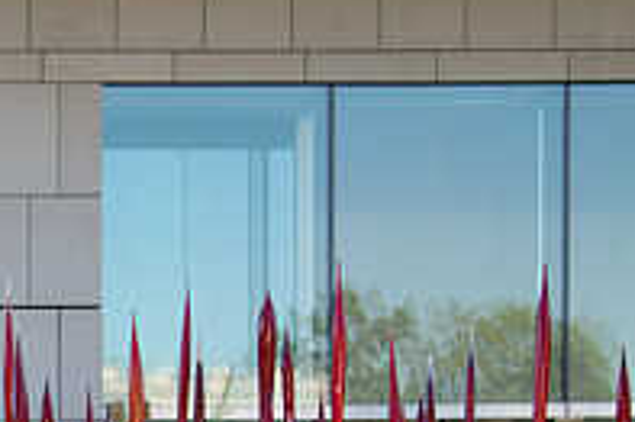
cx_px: -184
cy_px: 552
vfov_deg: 12.6
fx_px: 1850
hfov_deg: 18.2
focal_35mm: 105
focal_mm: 35
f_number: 4
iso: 200
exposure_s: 1/400
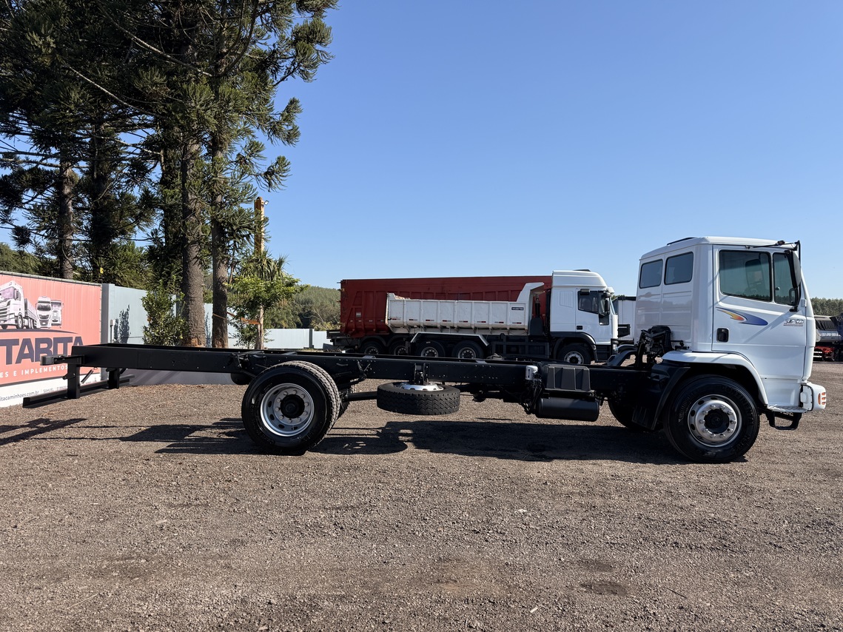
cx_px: 422
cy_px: 316
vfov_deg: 56.8
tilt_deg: +0.8
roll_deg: -0.6
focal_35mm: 24
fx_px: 584
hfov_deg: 71.6
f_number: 1.78
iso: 80
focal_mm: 6.76
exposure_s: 1/3145
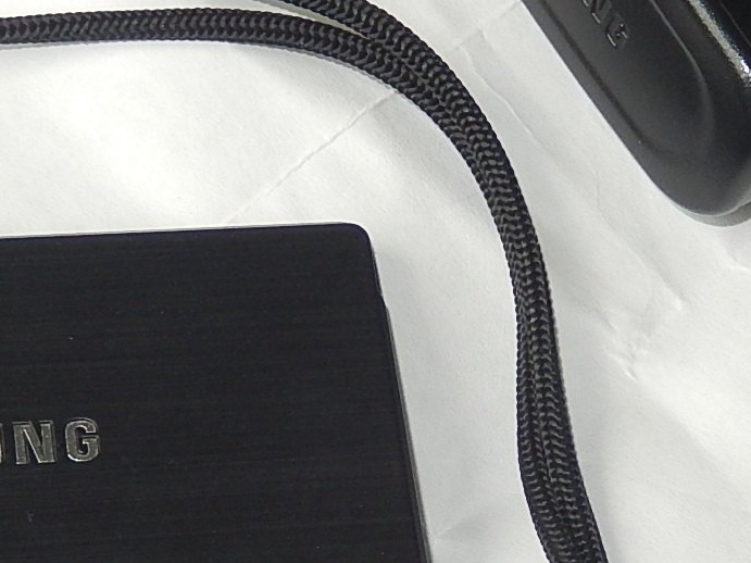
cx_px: 471
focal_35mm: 148
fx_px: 3210
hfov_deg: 13.3
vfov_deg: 10.0
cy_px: 481
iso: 200
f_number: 4.3
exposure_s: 1/30
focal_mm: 8.1
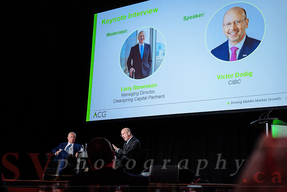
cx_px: 163
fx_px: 371
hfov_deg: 42.2
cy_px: 109
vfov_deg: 28.9
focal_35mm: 46
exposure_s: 1/160
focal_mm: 41
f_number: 2.8
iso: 1600
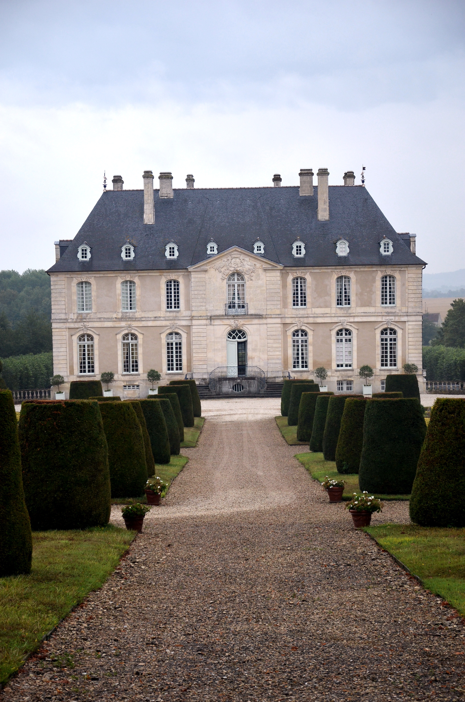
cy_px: 351
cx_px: 232
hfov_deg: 13.0
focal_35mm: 105
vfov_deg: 19.5
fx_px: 2043
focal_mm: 70
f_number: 5.6
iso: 400
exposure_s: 1/500
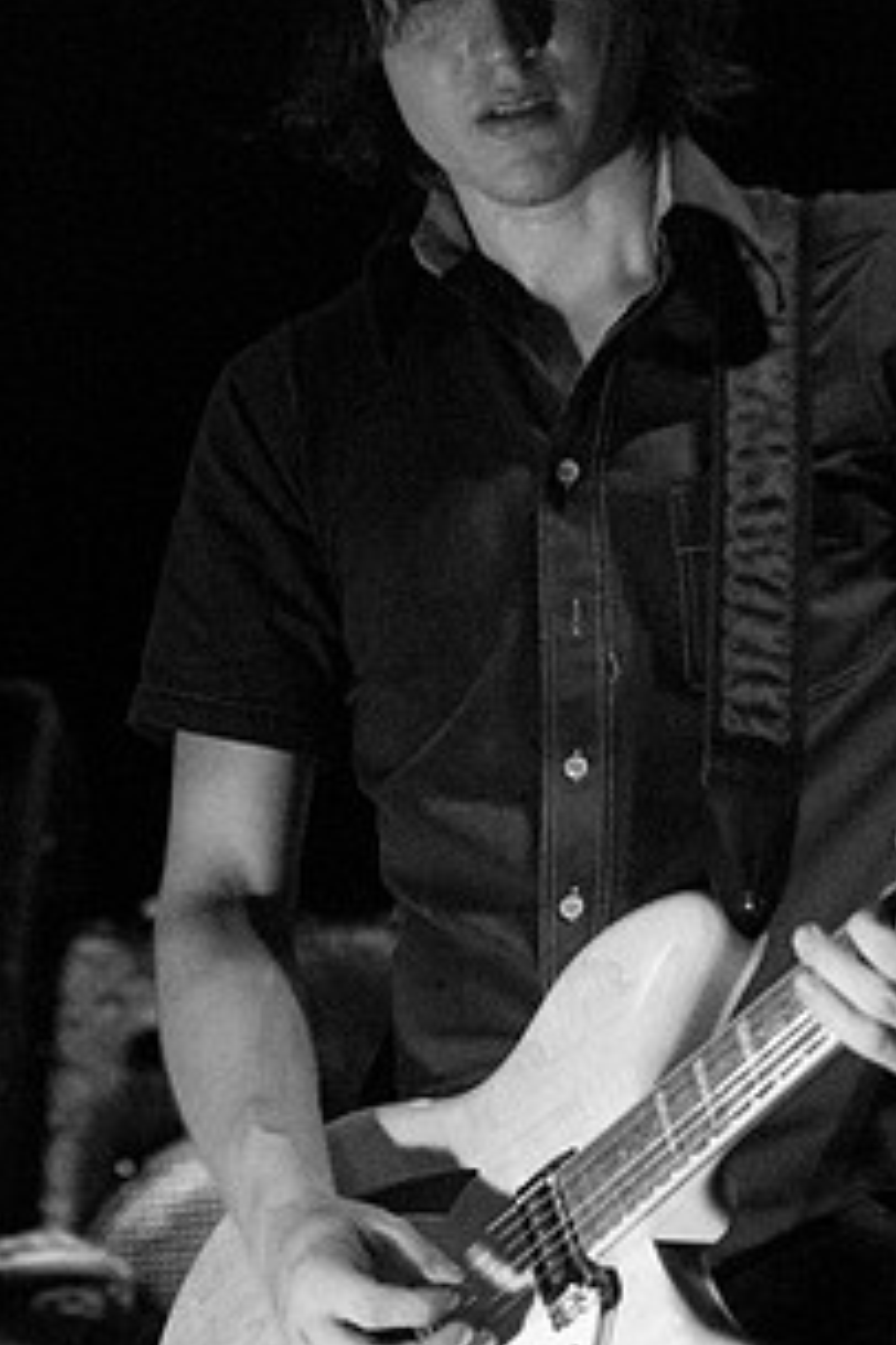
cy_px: 653
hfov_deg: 11.9
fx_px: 4298
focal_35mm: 115
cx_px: 479
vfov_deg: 17.8
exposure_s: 1/60
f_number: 2.8
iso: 1600
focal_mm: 52
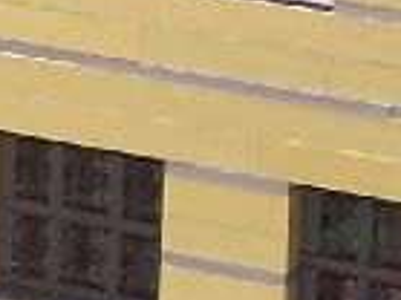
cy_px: 242
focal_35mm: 434
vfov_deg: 3.4
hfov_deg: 4.5
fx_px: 5023
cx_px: -288
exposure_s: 1/4
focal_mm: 9.8
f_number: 3.1
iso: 80
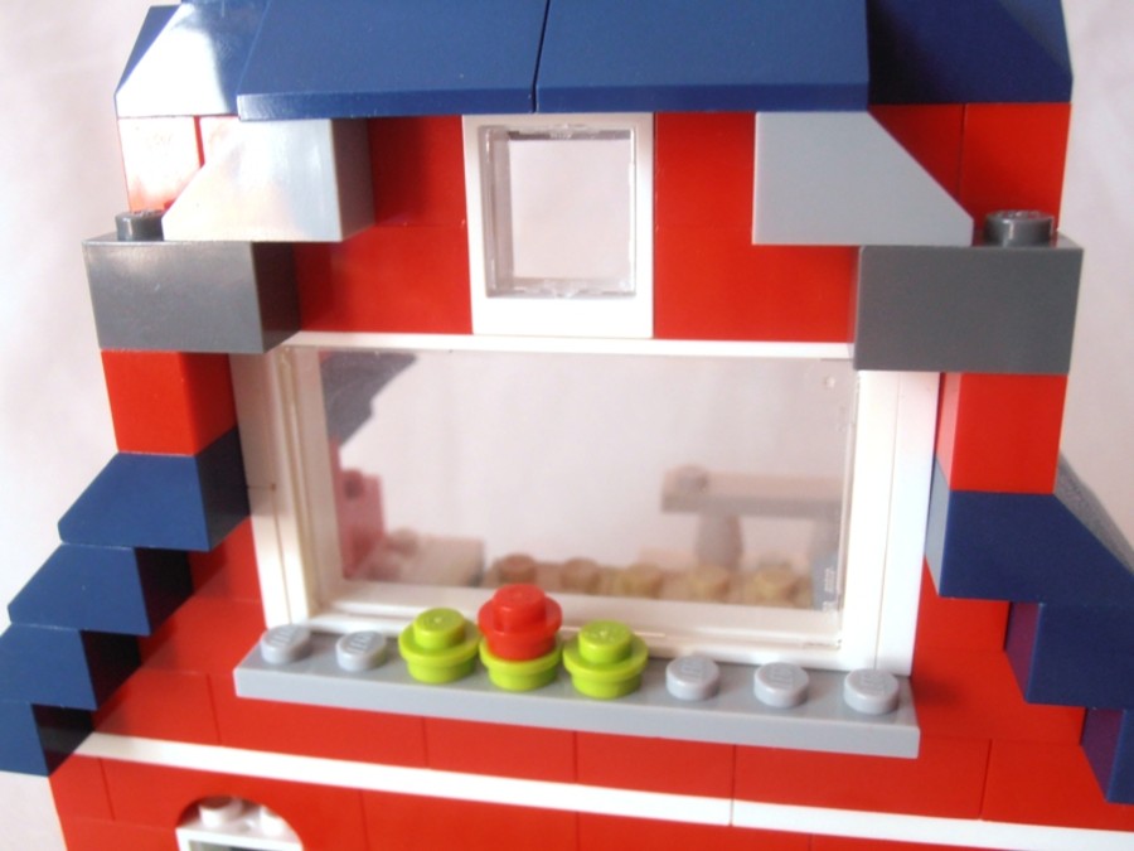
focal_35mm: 37
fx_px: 1212
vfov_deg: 38.7
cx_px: 567
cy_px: 426
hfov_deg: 50.1
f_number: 3.9
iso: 125
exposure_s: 1/25
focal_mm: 6.61
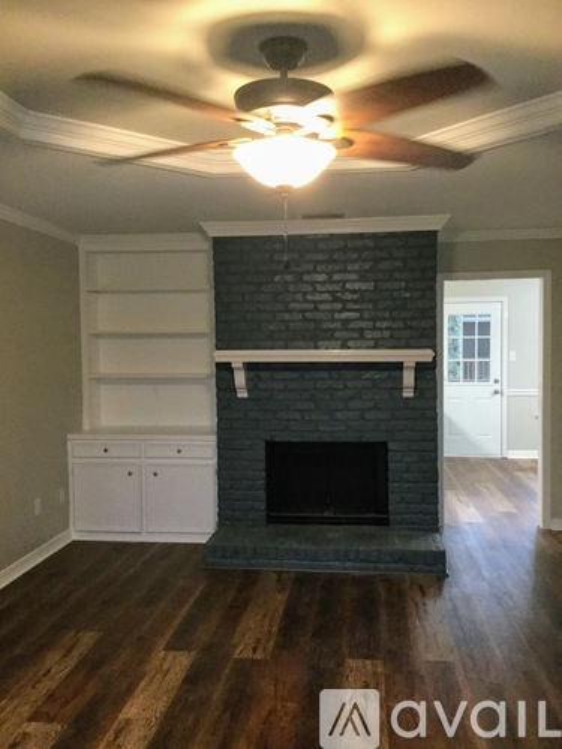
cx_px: 281
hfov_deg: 45.4
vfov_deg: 58.4
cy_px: 374
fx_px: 671
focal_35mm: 31
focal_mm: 3.3
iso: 200
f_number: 2.4
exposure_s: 1/30
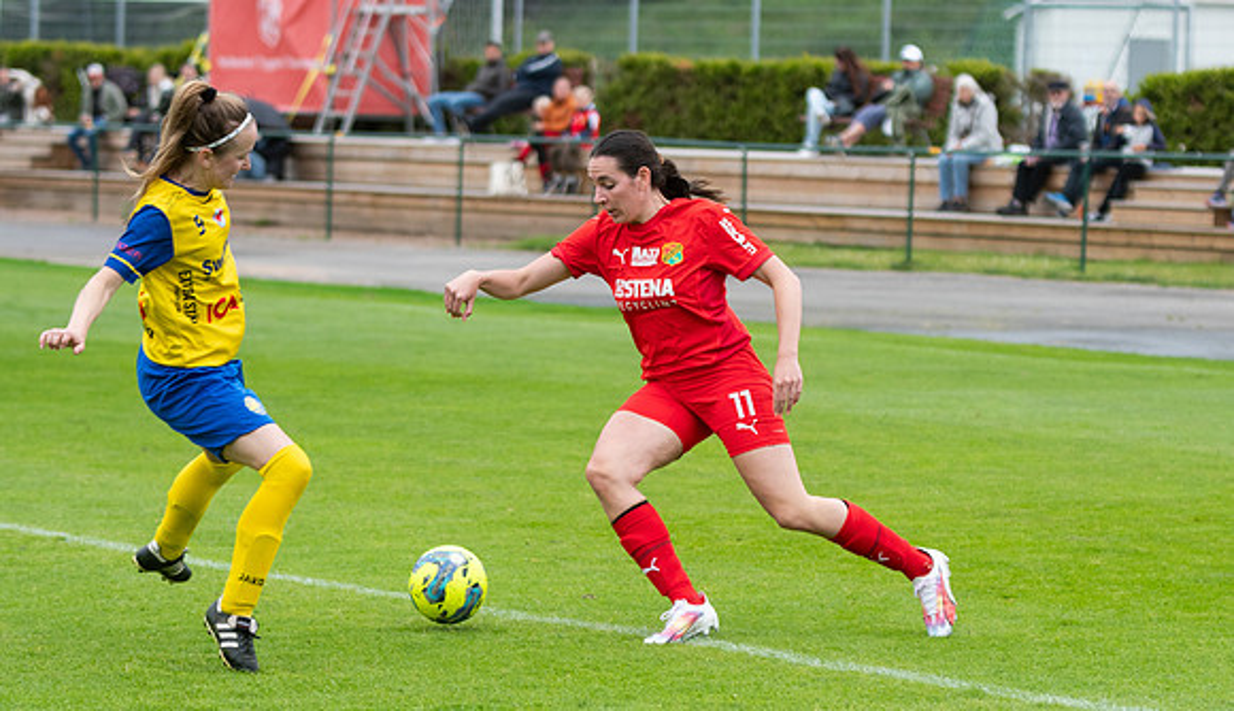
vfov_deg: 7.5
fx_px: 5389
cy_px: 454
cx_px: 681
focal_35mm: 164
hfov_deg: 13.1
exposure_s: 1/1600
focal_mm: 95
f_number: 3.2
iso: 360
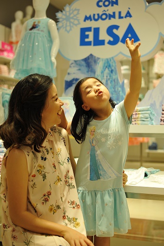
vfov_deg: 39.6
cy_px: 123
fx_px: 342
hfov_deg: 27.0
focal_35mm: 50
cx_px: 82
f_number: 2.8
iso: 320
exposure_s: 1/160
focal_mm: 50
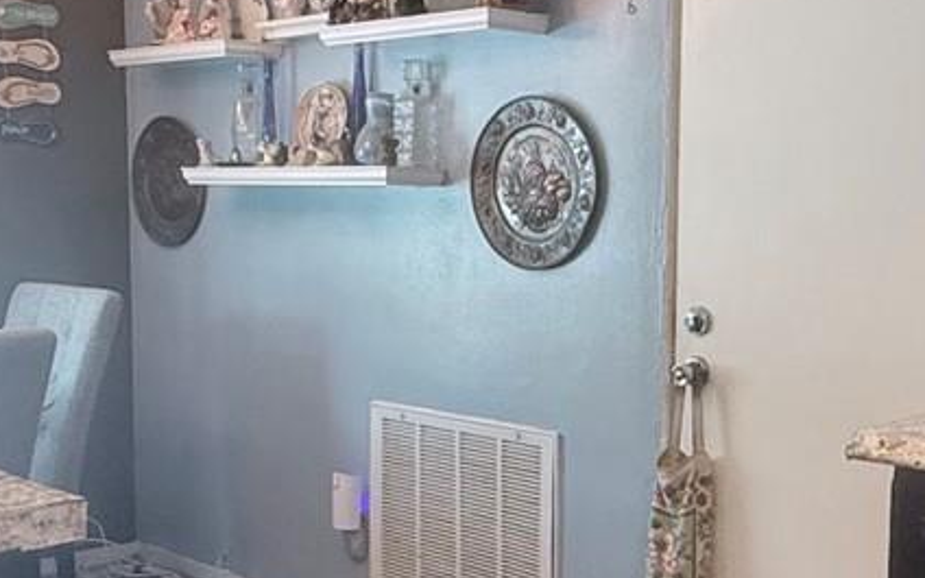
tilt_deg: -5.9
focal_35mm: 56
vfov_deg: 23.1
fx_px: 1412
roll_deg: -0.5
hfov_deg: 36.2
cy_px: 334
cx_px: 508
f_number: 2.2
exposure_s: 1/120
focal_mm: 2.22
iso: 320
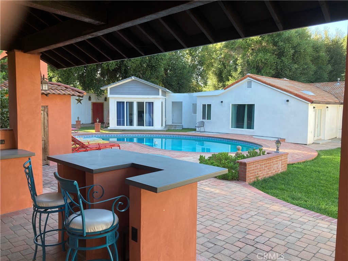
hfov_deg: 63.4
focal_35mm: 28
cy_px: 130
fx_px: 281
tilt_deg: -3.9
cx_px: 174
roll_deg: +0.3
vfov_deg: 49.7
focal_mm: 3.99
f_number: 1.8
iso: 25
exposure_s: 1/121
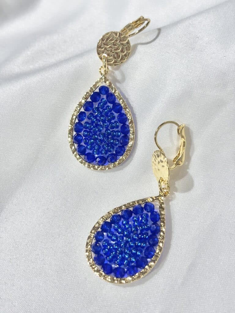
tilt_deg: -57.7
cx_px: 118
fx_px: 471
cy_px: 156
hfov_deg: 28.0
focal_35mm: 52
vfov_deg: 36.8
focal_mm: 5.96
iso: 32
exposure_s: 1/244
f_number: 1.6
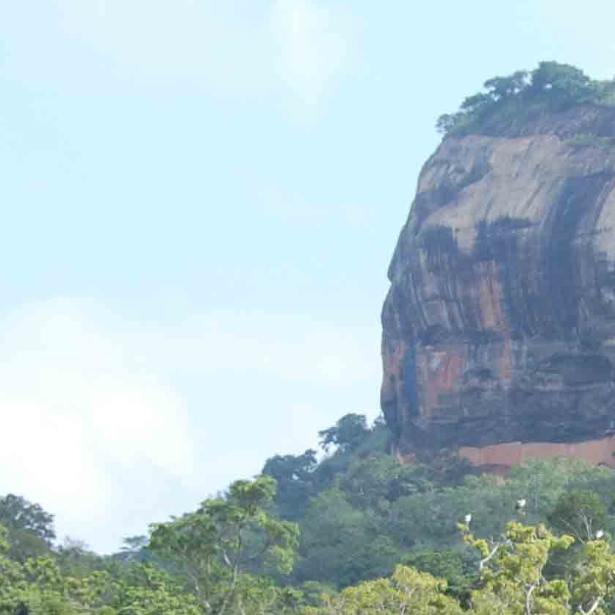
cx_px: 799
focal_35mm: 174
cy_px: 574
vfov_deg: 10.0
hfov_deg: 9.9
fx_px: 3497
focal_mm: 38
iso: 200
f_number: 7.1
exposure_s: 1/200
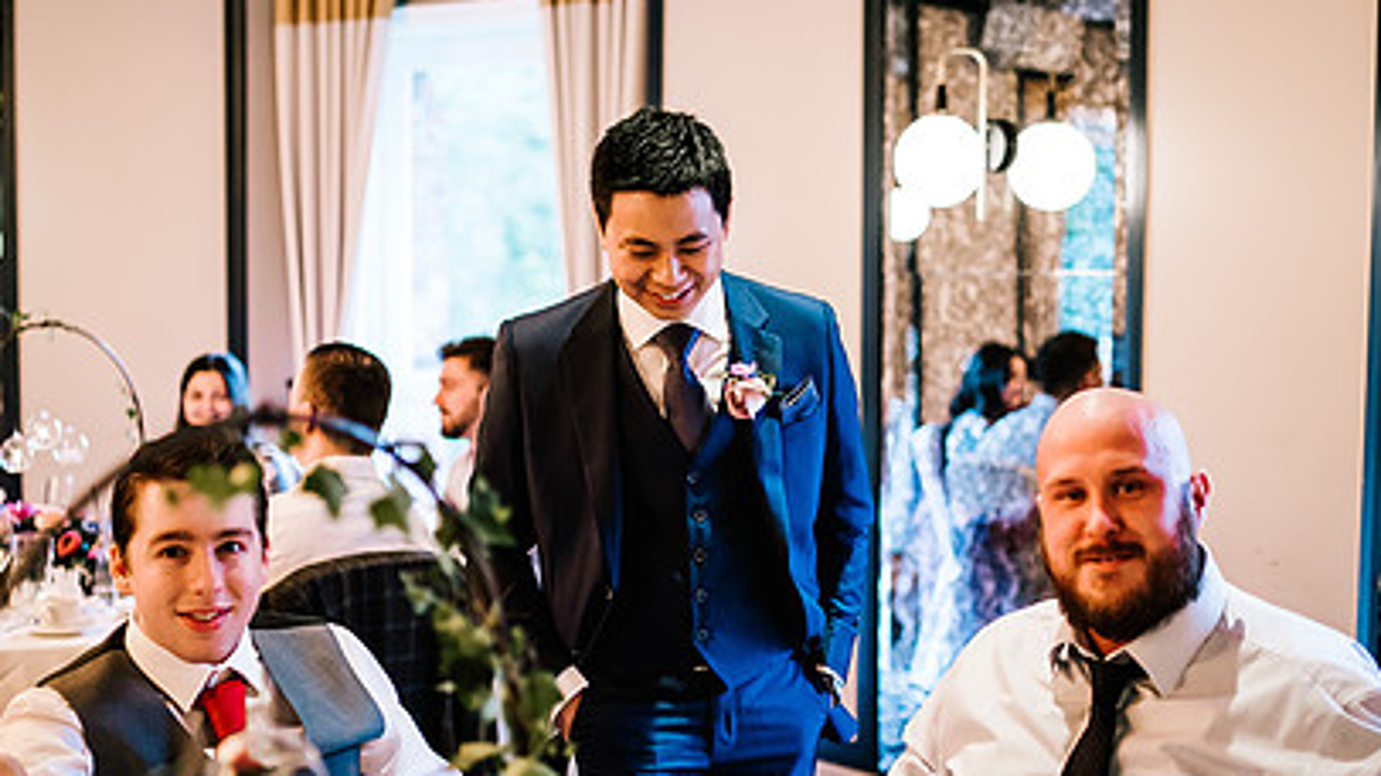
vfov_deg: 22.2
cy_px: 451
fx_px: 1977
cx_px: 714
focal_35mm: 54
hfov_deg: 38.5
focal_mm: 35
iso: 1250
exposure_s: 1/250
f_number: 1.4
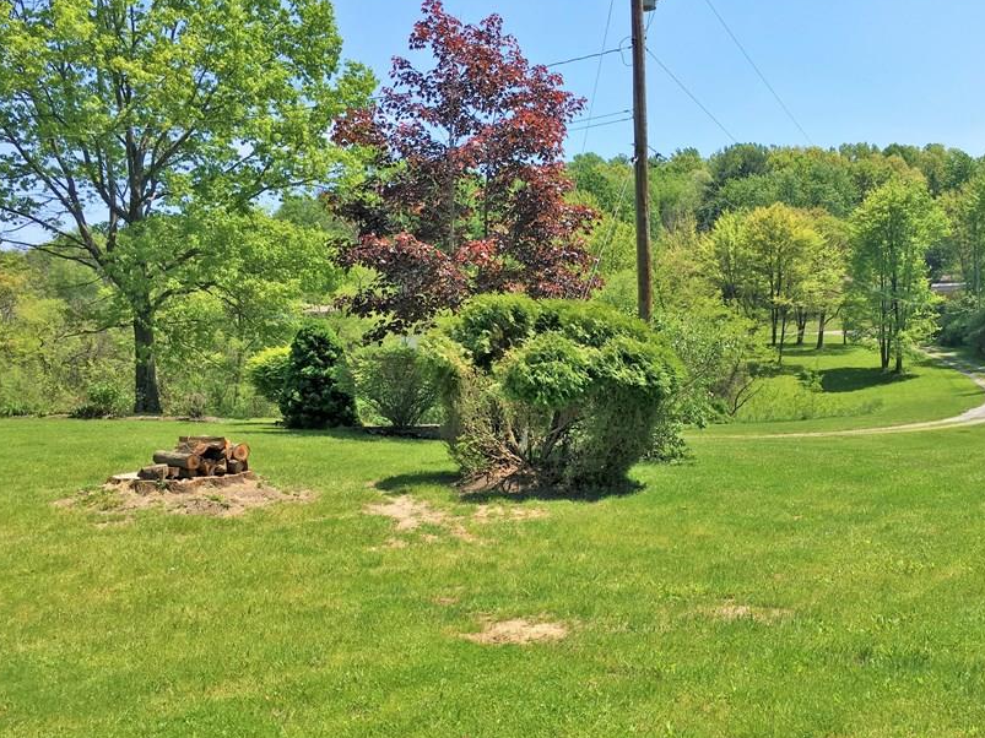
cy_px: 456
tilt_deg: -4.1
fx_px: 1053
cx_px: 578
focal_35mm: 37
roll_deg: +1.2
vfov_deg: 38.4
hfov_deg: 49.9
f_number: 2.2
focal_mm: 4.15
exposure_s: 1/1166
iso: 25
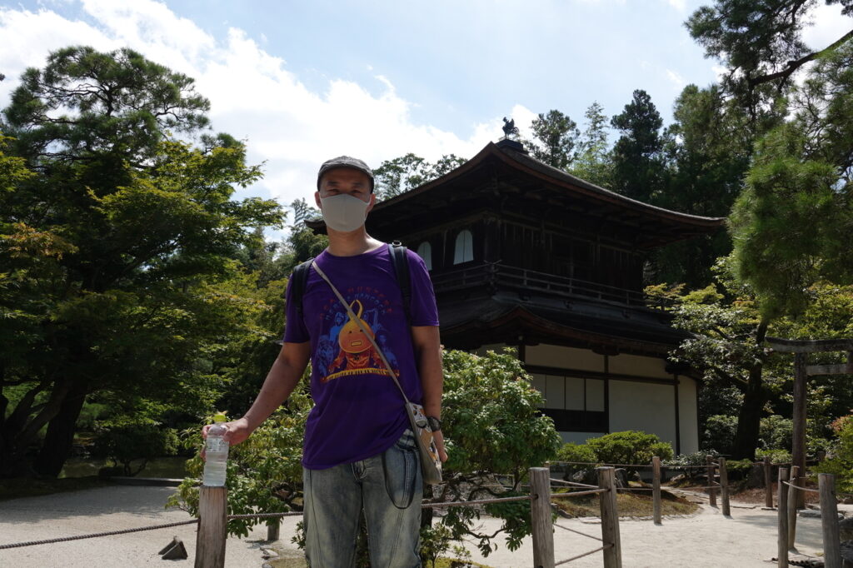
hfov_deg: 61.9
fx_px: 711
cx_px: 426
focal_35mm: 30
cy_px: 284
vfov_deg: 43.6
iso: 100
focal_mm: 11.03
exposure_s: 1/250
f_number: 7.1
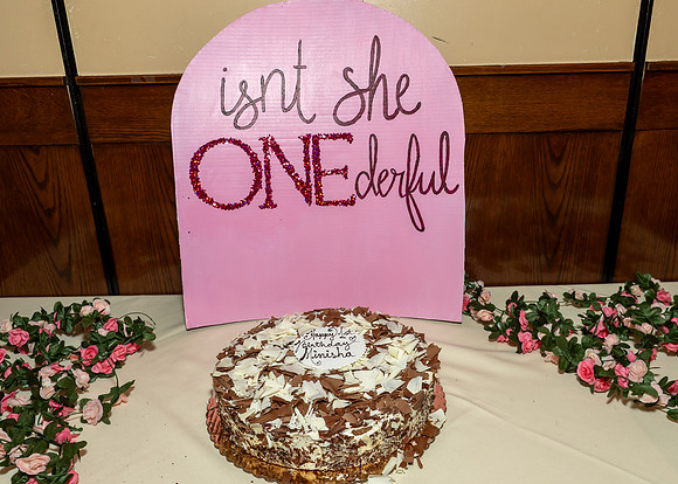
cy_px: 233
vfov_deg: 48.9
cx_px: 363
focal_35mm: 28
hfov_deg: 64.9
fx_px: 532
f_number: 8
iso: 640
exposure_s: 1/250
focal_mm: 17
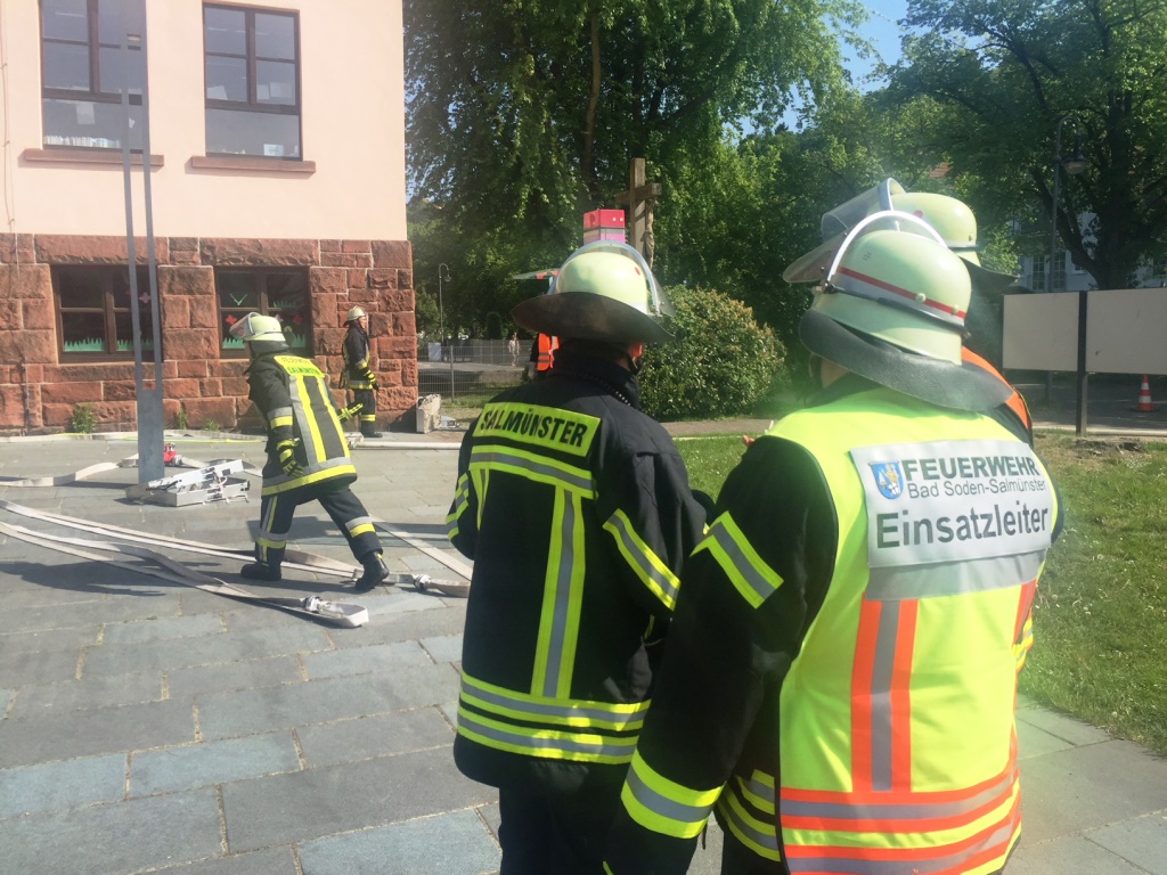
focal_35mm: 29
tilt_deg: -1.3
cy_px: 438
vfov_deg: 48.2
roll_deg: -0.4
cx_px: 584
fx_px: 978
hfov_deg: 61.7
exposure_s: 1/1883
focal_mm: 4.15
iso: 32
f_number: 2.2
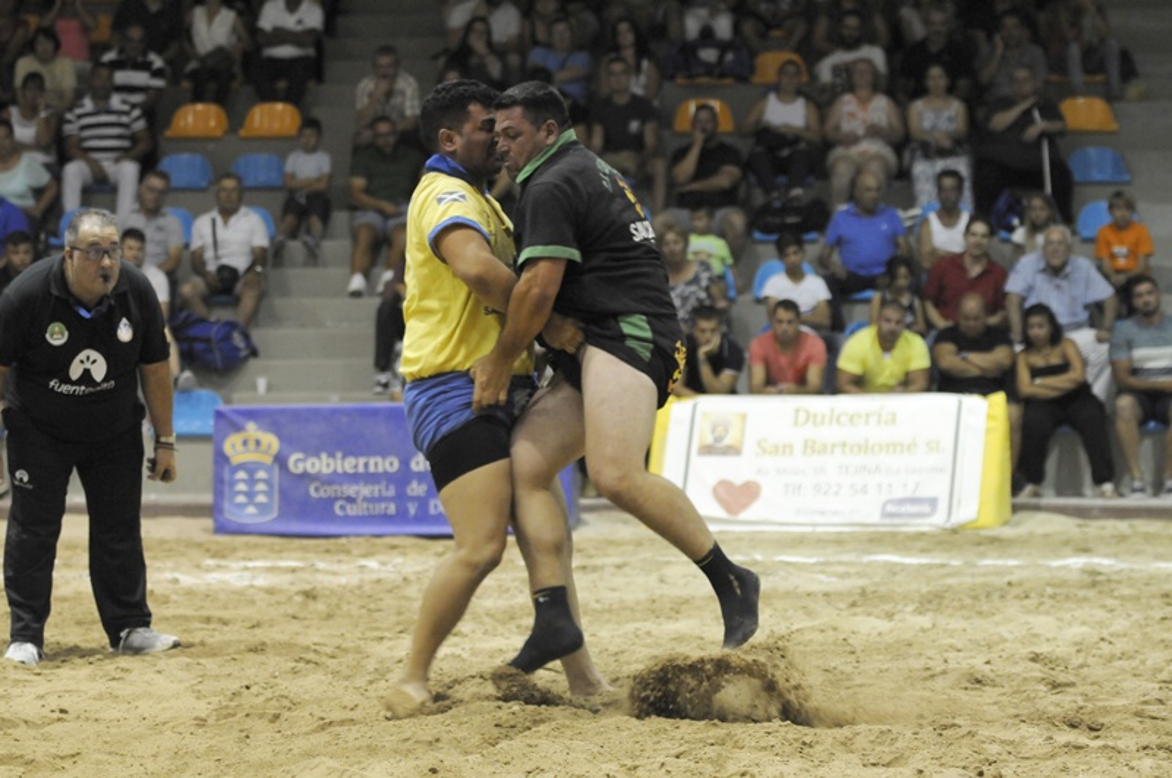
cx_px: 586
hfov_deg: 19.5
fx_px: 3413
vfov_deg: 13.0
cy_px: 389
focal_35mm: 105
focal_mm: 70
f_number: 2.8
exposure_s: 1/160
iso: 1600
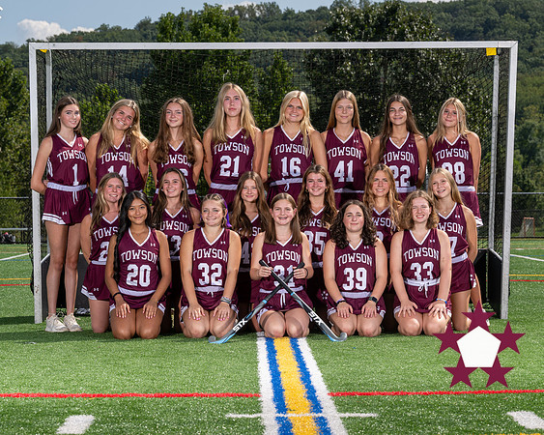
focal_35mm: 120
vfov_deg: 12.9
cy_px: 236
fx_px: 1927
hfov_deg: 16.1
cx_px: 301
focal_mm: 87
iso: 50
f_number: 8
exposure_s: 1/200
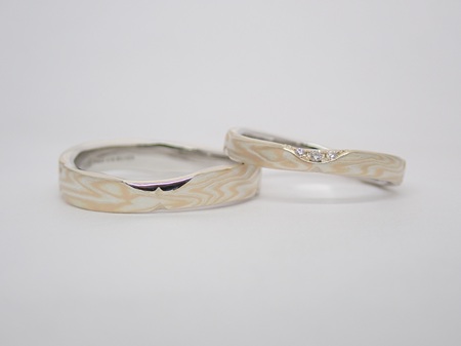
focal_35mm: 77
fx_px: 1025
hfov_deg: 25.3
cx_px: 230
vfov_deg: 19.1
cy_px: 173
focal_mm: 13.65
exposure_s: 1/100
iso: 200
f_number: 4.1
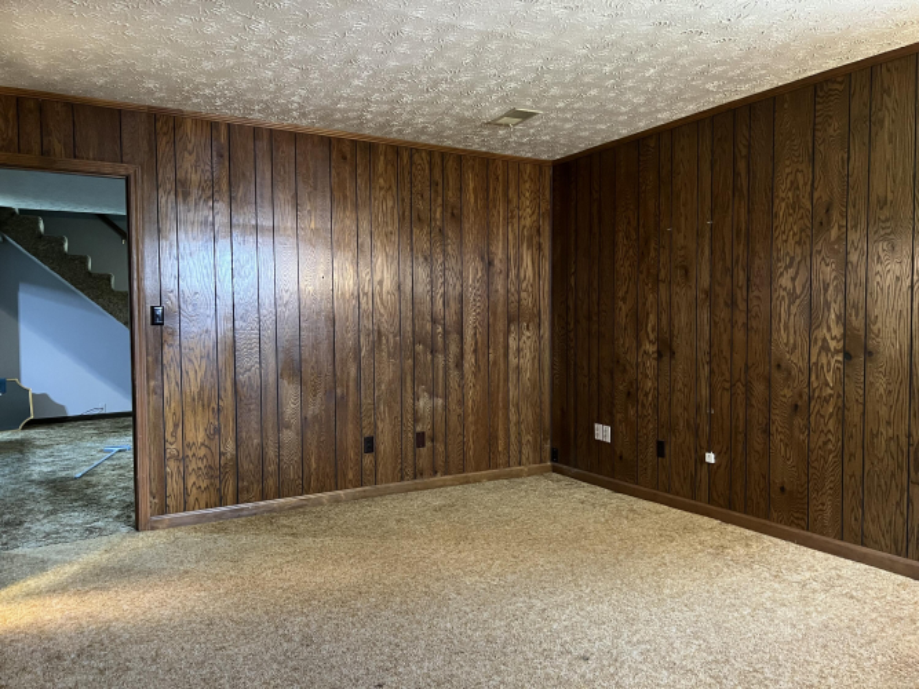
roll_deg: +0.7
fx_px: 690
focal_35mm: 26
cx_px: 460
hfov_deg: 67.3
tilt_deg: -3.5
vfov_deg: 53.0
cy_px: 344
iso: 500
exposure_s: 1/30
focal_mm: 5.7
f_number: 1.5
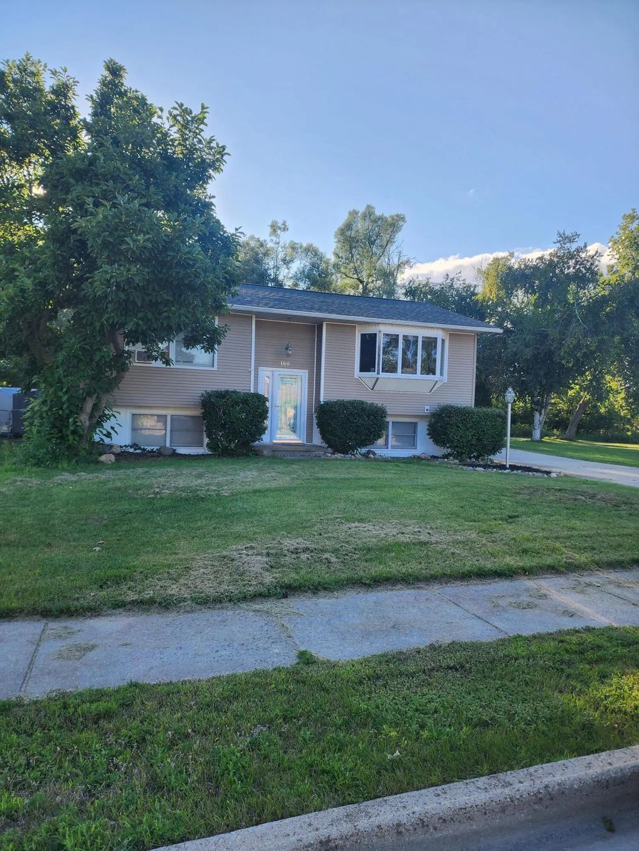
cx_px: 320
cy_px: 426
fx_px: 566
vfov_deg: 73.9
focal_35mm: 23
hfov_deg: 58.9
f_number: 1.8
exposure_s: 1/368
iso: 12
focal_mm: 6.4
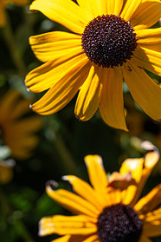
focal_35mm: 113
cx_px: 106
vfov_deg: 17.9
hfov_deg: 12.1
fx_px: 758
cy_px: 48
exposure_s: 1/250
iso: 250
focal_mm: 70
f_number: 9
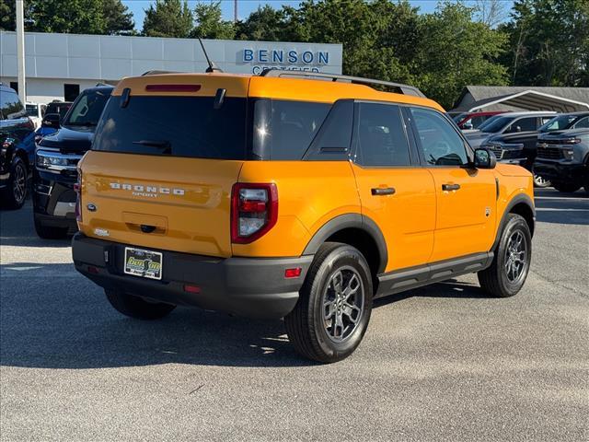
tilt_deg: -6.6
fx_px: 817
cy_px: 221
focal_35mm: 48
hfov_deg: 39.7
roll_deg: -0.7
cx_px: 294
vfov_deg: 30.3
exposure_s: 1/3425
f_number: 1.78
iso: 64
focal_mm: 6.76
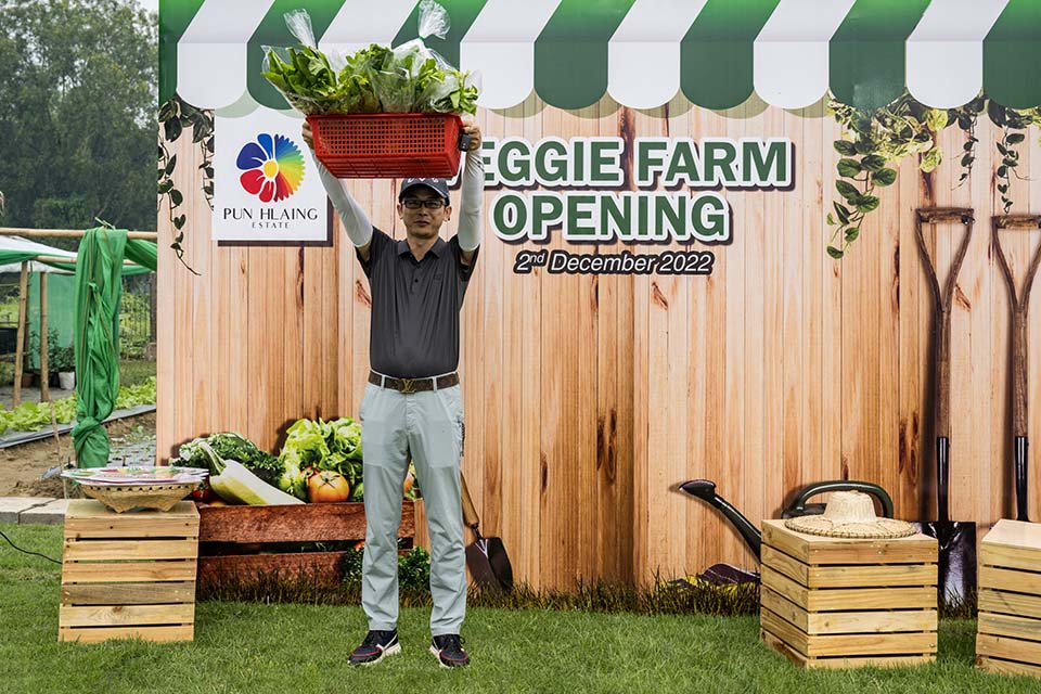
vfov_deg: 33.4
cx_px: 520
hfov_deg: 48.5
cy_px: 347
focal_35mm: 40
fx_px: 1157
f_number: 6.3
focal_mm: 40
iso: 220
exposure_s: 1/250
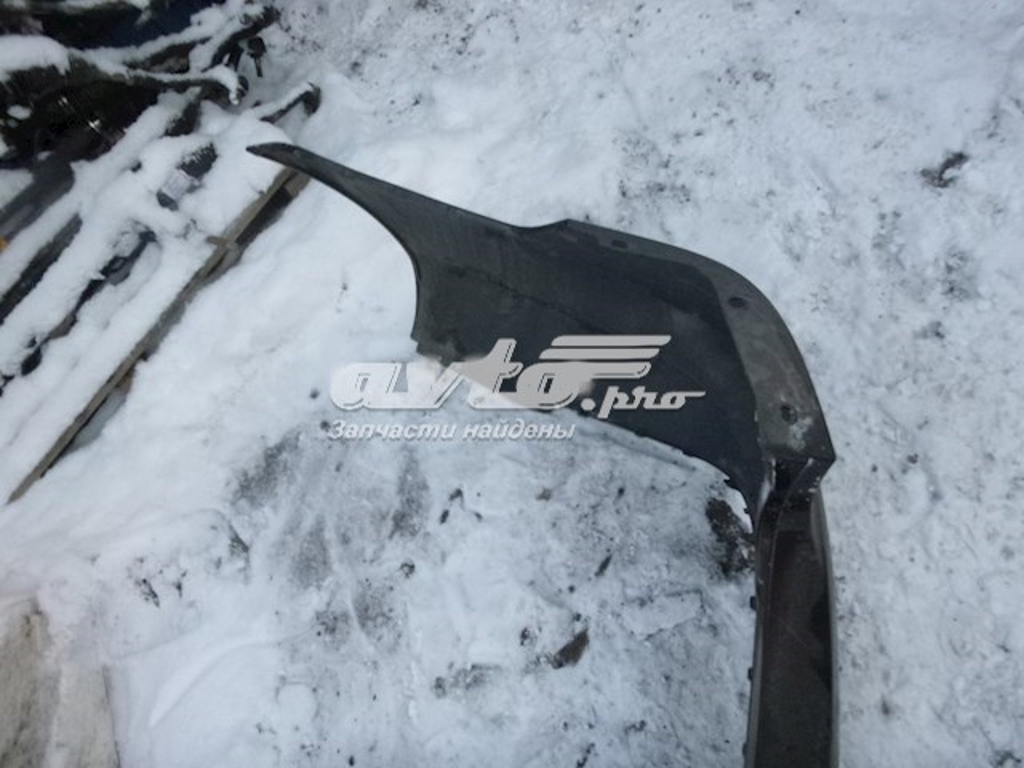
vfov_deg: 54.9
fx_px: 740
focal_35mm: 25
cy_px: 384
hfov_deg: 69.4
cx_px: 512
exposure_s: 1/30
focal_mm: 4.5
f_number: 3.9
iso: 400
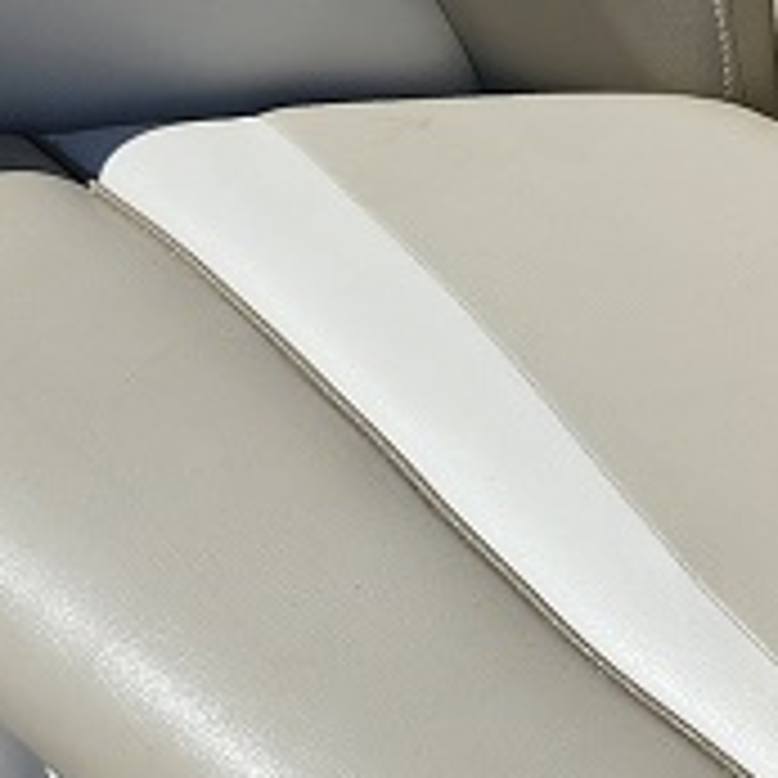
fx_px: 3585
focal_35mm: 141
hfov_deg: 12.0
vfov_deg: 12.3
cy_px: 657
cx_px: 1012
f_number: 1.8
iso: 25
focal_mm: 5.54
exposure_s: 1/5328
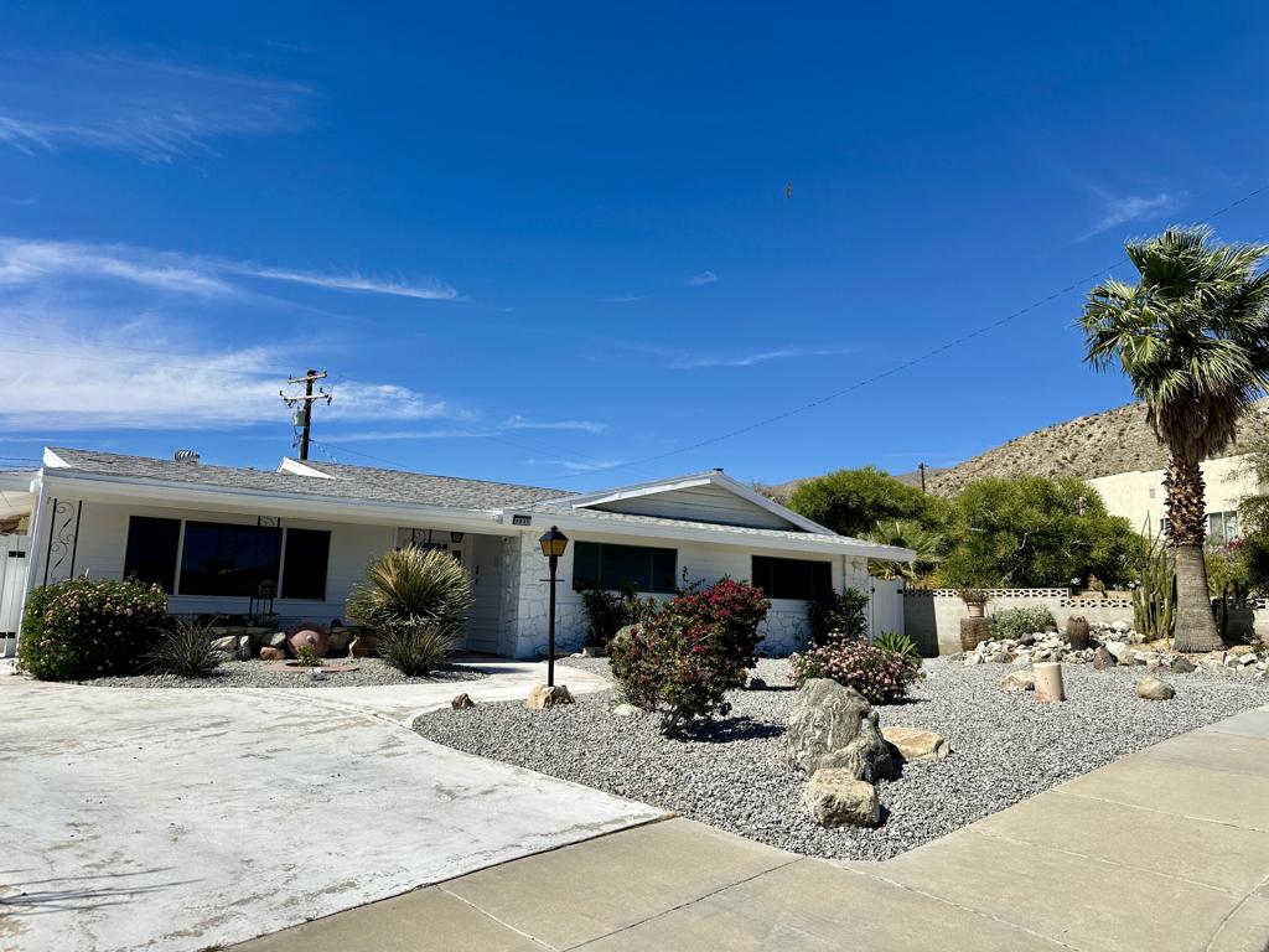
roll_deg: -2.2
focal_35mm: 24
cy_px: 476
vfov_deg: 56.8
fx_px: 880
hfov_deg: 71.6
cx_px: 634
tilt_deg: +9.8
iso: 80
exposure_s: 1/7042
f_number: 1.78
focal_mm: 6.86
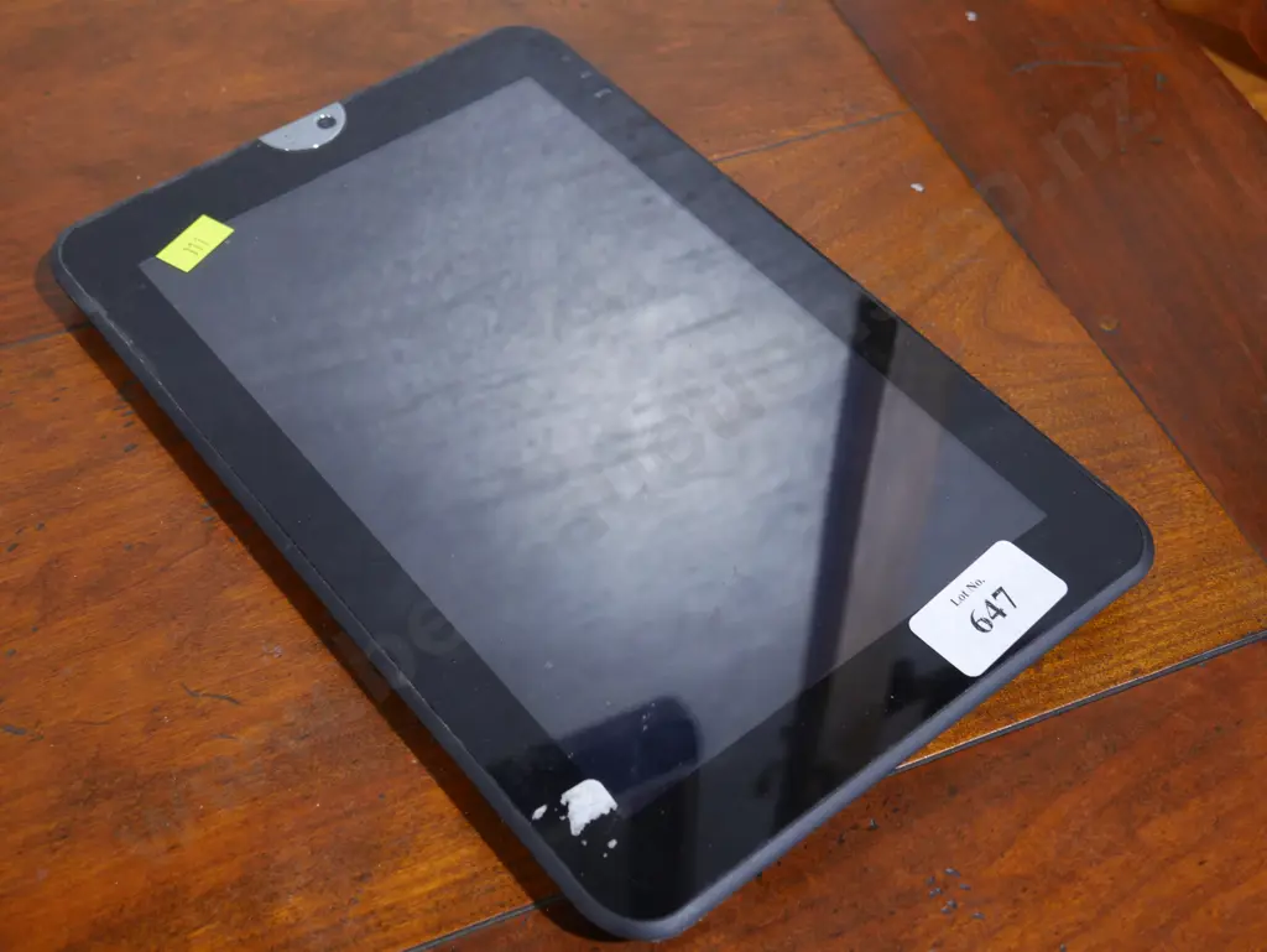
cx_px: 634
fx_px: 1758
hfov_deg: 39.6
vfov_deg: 30.3
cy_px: 476
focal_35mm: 48
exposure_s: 1/60
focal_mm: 24
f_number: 5.2
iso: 1000
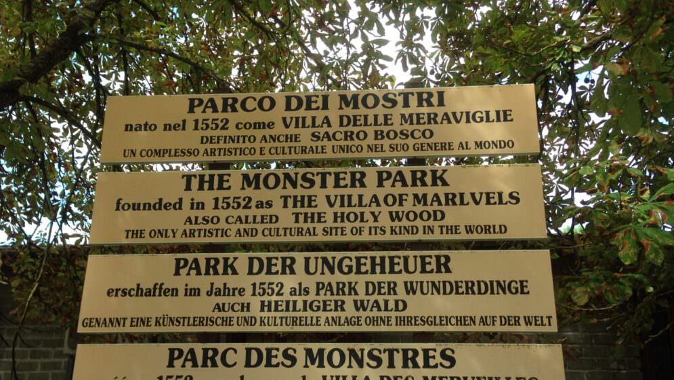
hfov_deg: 54.0
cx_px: 331
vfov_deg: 31.9
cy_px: 227
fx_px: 661
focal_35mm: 37
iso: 50
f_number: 2.4
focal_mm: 4.12
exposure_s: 1/241
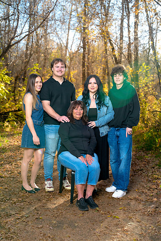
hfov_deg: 27.0
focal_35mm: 50
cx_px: 80
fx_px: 335
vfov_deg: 39.6
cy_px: 120
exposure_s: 1/160
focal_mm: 50
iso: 640
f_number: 4
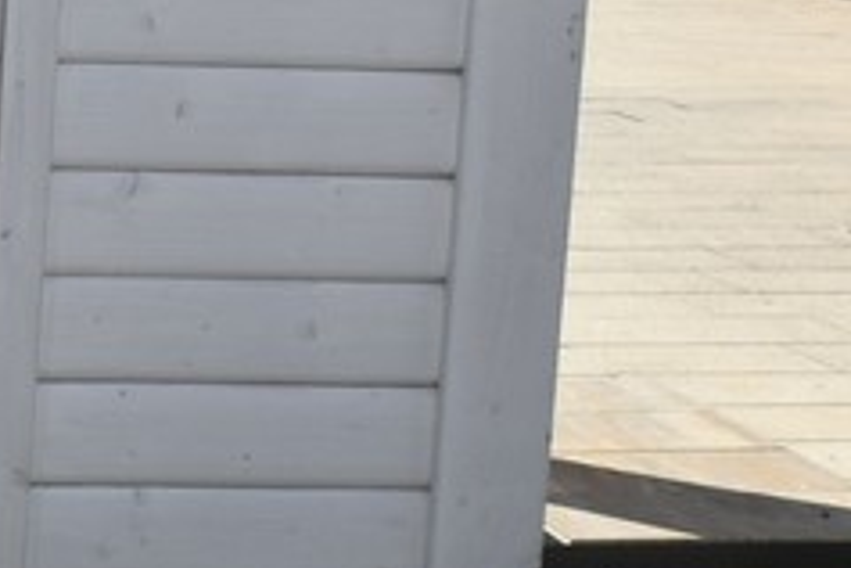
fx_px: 3475
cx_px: -549
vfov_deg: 9.3
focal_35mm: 147
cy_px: 182
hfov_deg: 13.0
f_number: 9
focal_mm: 23
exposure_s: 1/250
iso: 100
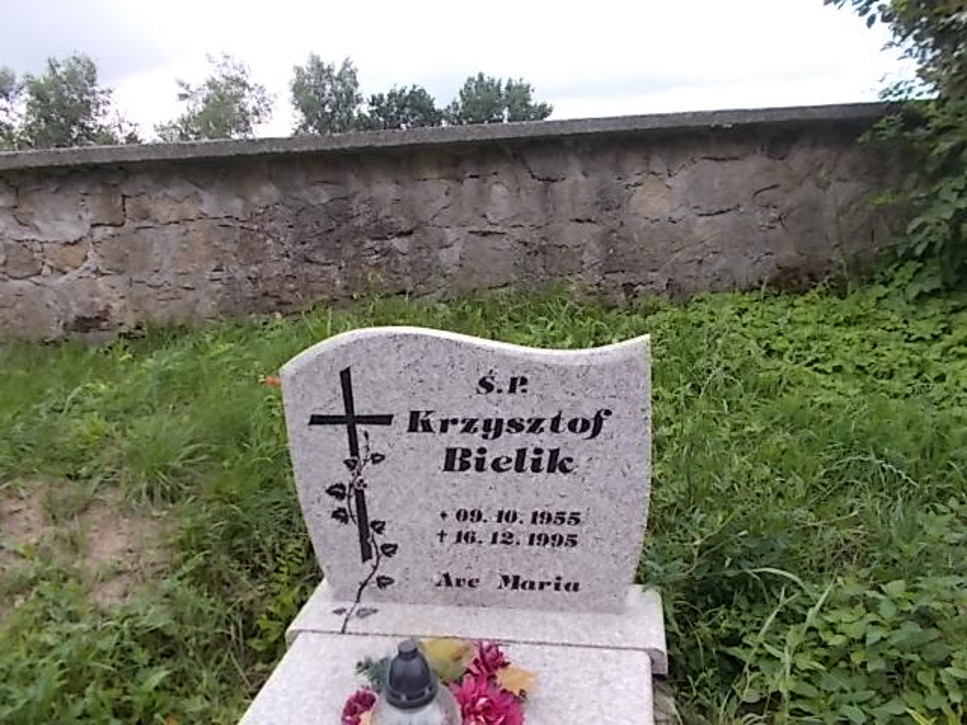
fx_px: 726
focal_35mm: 26
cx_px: 484
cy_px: 362
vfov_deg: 53.1
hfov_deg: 67.3
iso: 80
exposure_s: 1/200
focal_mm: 4.6
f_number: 3.2
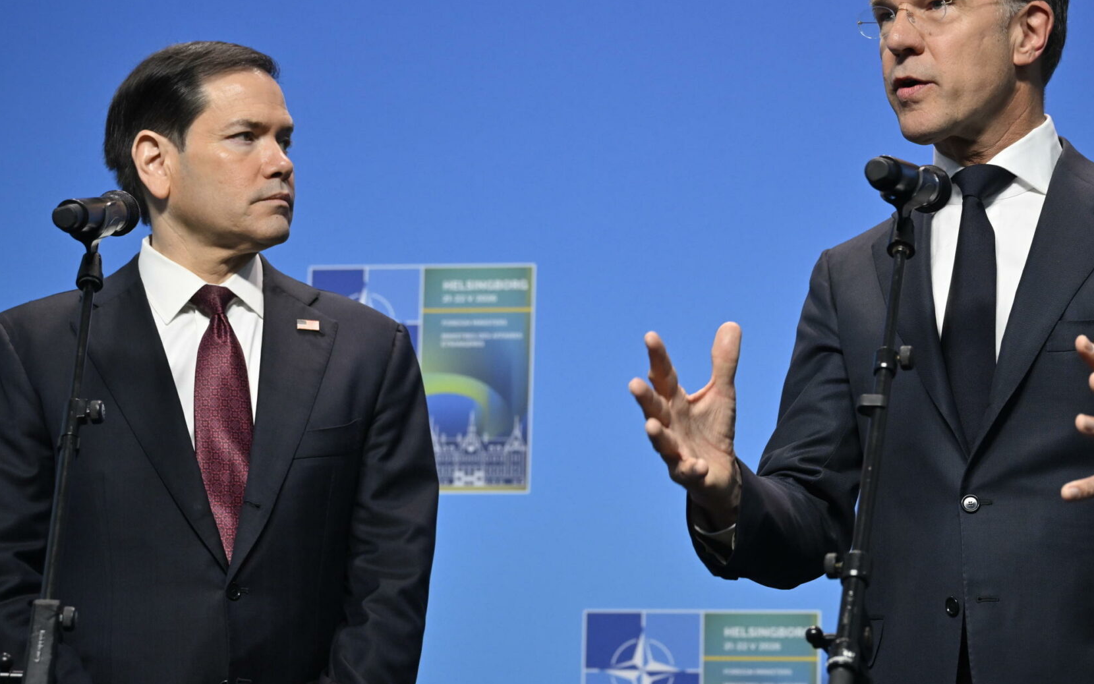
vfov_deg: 13.2
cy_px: 390
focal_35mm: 99
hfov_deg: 21.0
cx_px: 629
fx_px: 2952
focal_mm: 63
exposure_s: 1/500
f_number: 4
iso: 1100
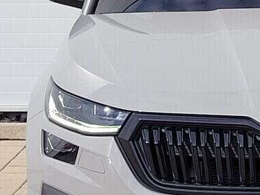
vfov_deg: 15.0
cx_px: 290
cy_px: 103
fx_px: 744
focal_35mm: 99
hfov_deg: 19.0
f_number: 1.8
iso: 40
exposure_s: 1/2828
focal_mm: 5.4
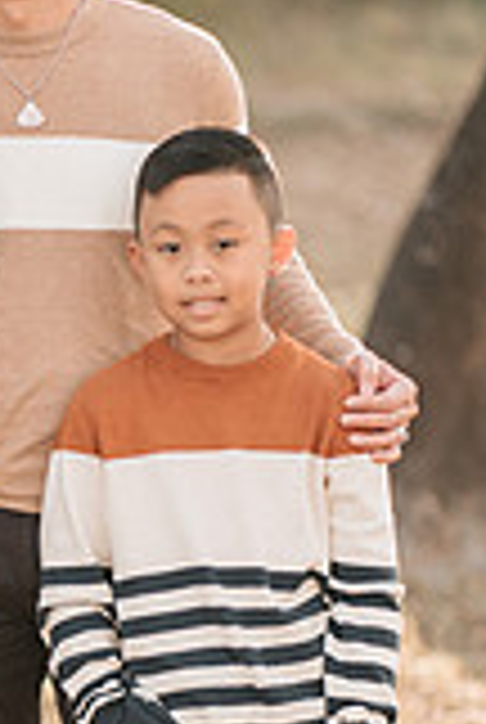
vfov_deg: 8.7
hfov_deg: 5.8
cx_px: -112
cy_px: 481
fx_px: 4778
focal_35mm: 237
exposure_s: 1/320
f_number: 1.8
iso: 125
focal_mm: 85
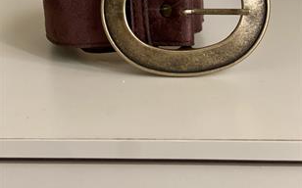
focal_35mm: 74
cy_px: 15
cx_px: 151
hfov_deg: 27.9
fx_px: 609
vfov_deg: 17.3
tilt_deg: -13.9
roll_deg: +3.5
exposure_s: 1/33
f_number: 2
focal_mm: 6
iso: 160
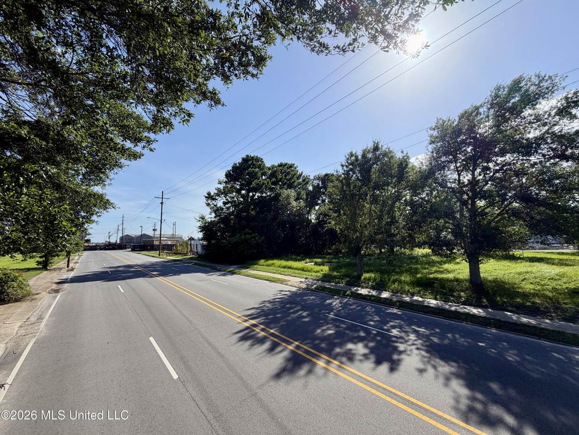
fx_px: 234
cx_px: 290
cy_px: 218
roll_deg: +1.6
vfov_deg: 85.7
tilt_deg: +4.9
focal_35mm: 14
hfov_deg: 102.1
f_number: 2.2
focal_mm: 2.22
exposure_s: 1/1050
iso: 25
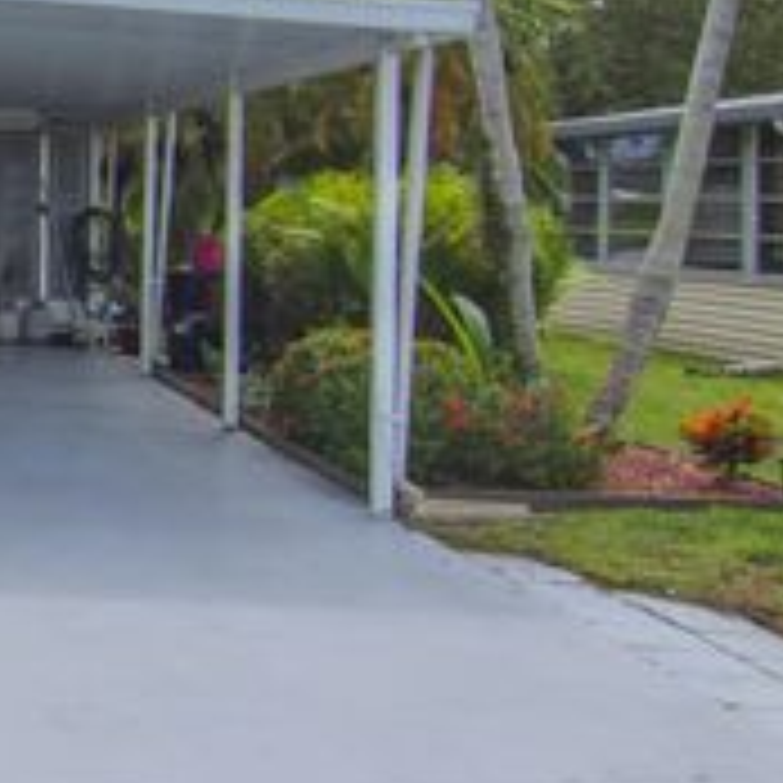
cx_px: -544
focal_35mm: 75
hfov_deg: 18.8
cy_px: 182
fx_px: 1919
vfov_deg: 22.8
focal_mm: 16
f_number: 9
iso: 100
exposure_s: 1/250
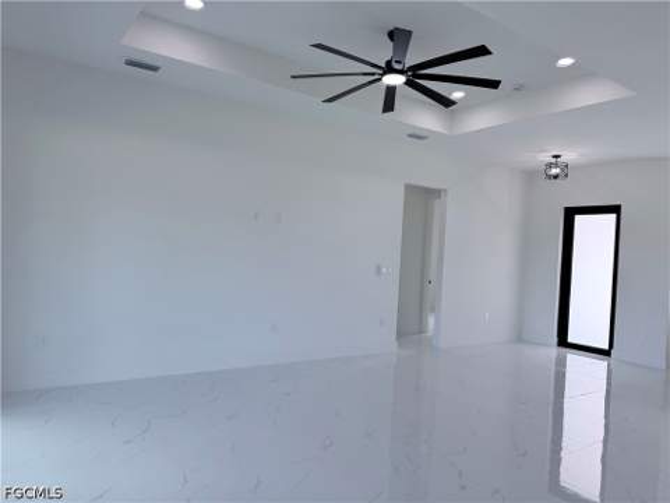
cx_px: 335
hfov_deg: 71.6
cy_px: 252
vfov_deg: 56.8
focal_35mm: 24
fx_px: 465
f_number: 1.78
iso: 100
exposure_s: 1/426
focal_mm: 6.76
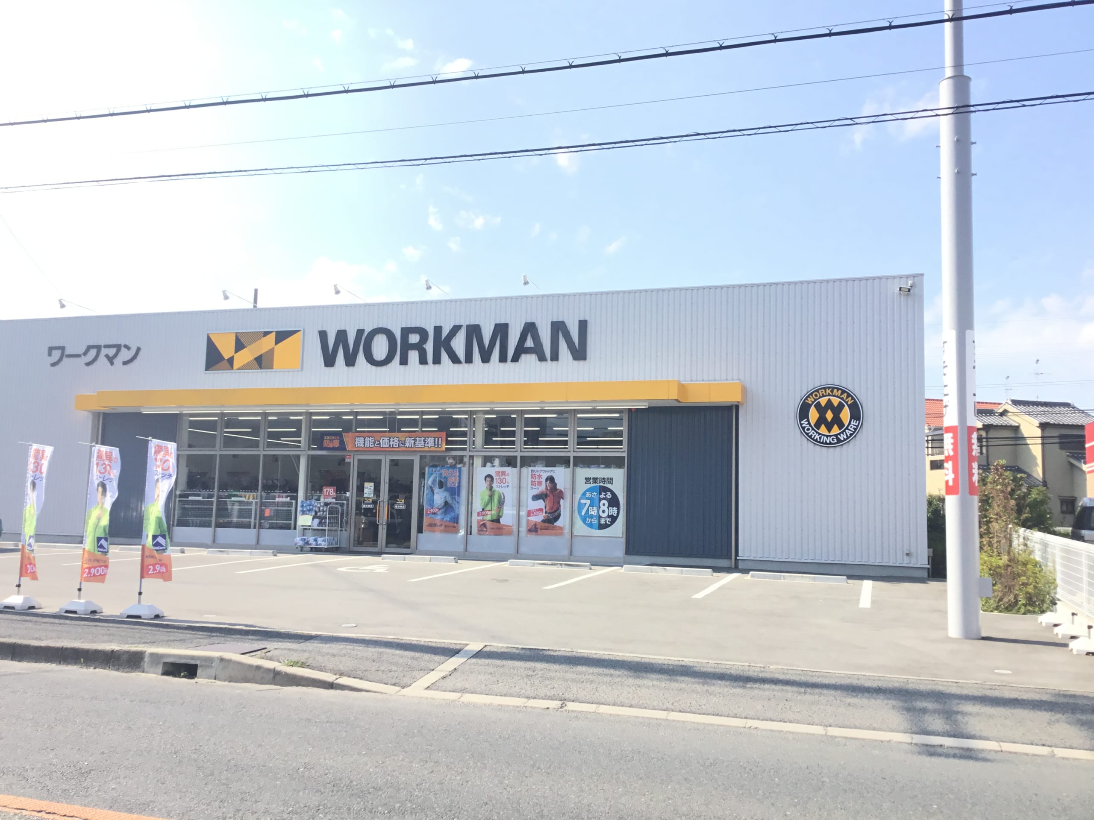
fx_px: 980
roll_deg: -2.2
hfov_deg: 58.4
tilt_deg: +6.3
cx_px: 547
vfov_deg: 45.4
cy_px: 410
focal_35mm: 31
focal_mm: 3.3
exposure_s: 1/867
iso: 25
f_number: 2.4
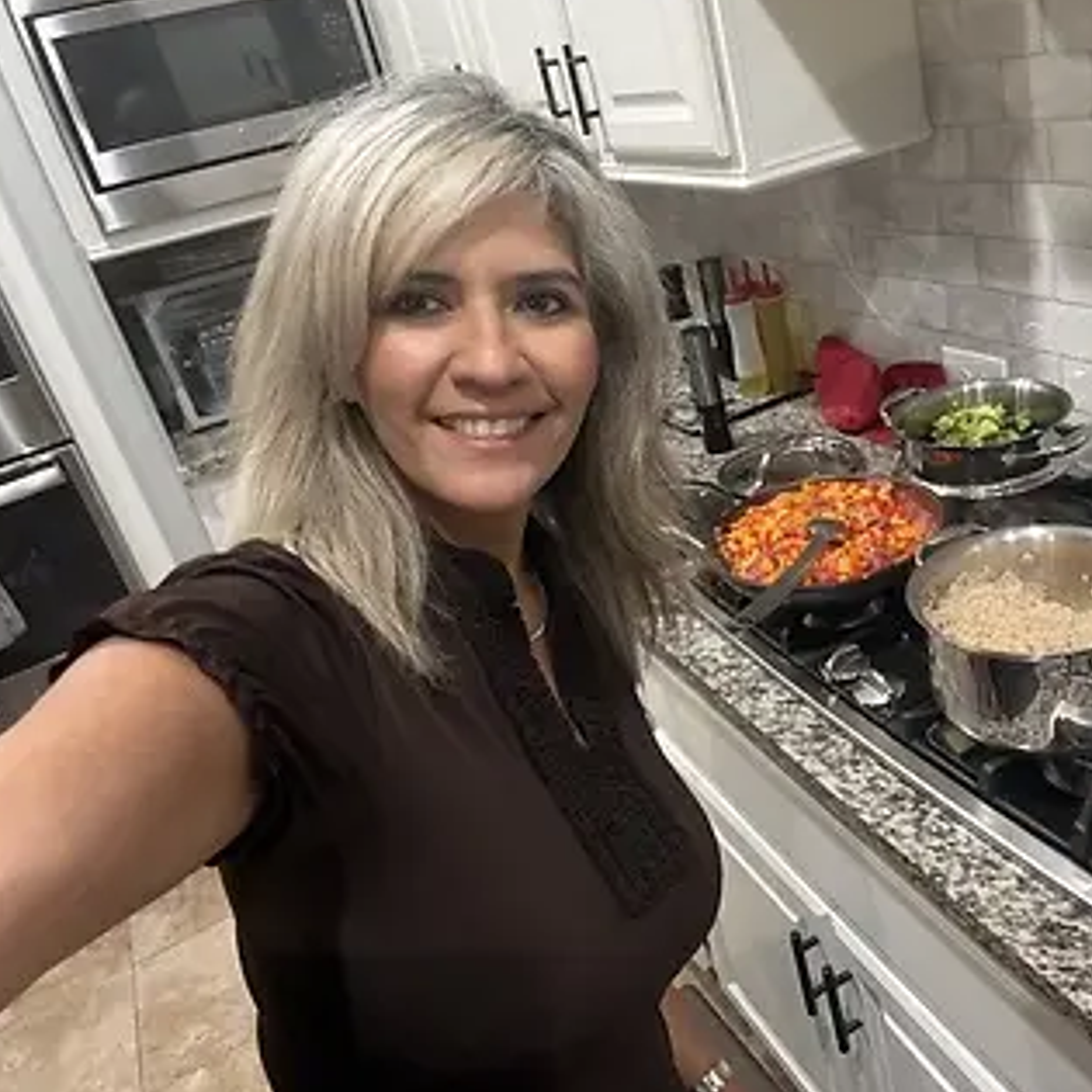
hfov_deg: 54.7
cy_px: 532
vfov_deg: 55.6
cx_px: 714
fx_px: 1035
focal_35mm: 29
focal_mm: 2.69
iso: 320
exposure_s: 1/40
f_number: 1.9
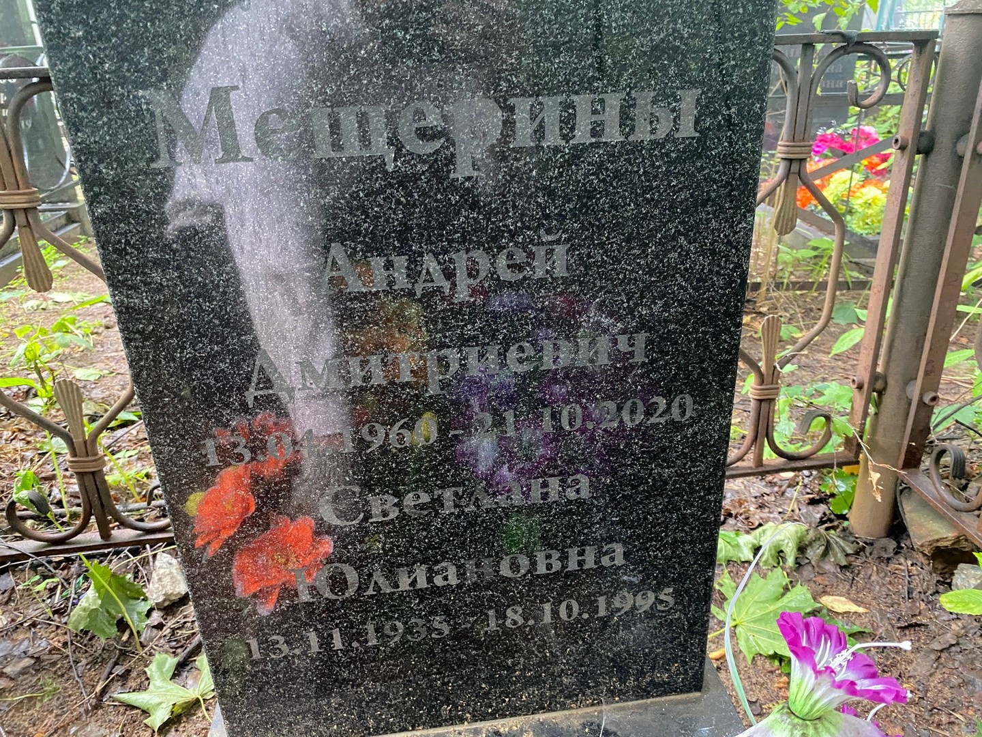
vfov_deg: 53.1
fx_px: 738
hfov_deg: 67.3
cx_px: 491
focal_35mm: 26
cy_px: 368
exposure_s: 1/32
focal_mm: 4.25
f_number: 1.8
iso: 640
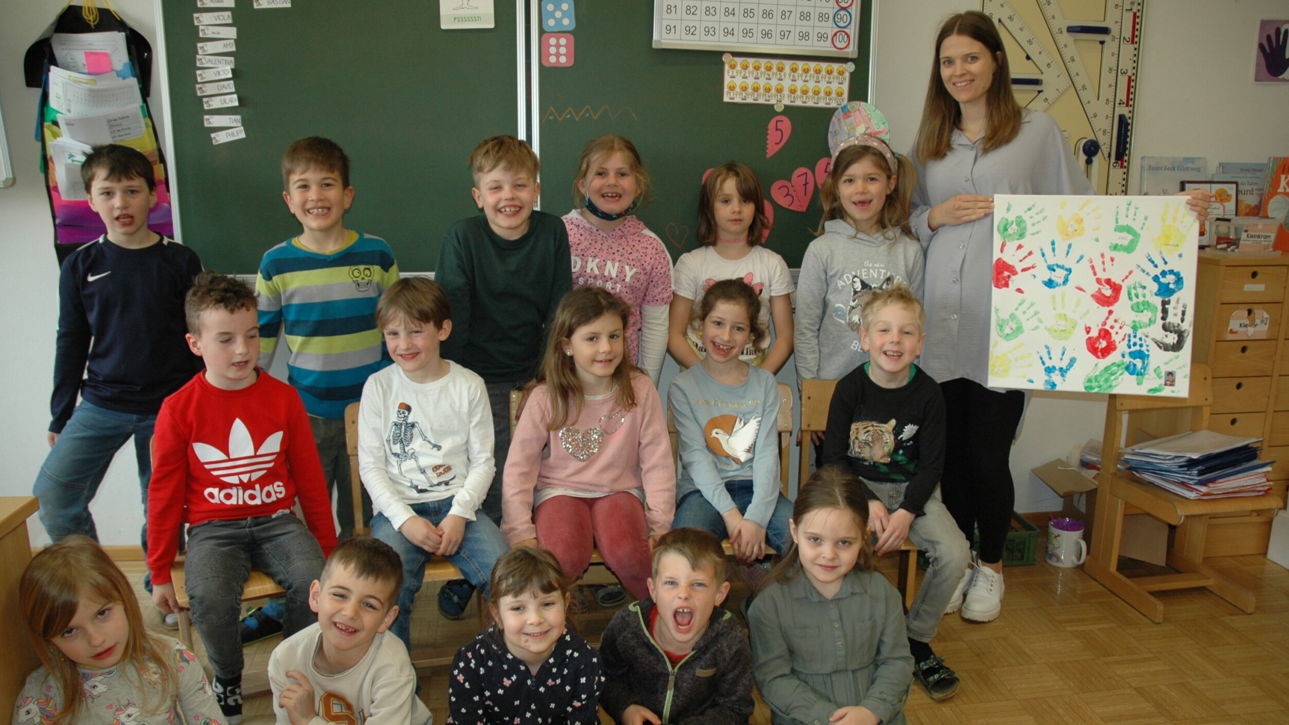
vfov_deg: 40.2
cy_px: 388
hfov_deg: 66.1
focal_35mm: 29
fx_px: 991
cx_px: 652
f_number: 3.5
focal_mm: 18
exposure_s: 1/80
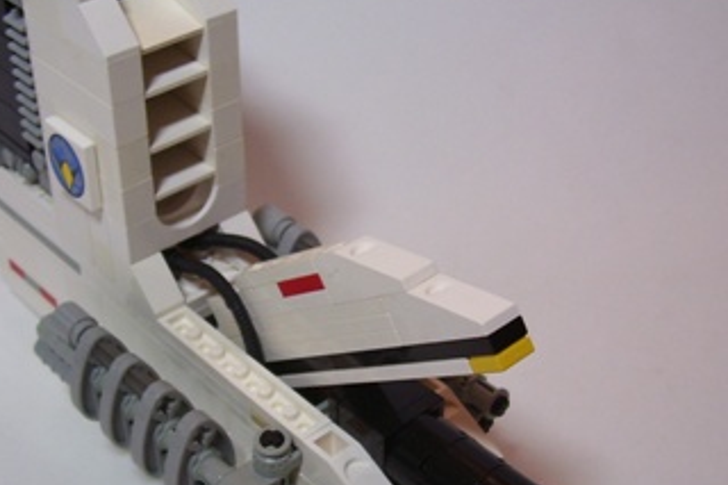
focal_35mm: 59
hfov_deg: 33.9
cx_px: 315
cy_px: 276
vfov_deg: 23.0
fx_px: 1192
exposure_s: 1/30
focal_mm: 5.6
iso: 80
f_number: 2.7
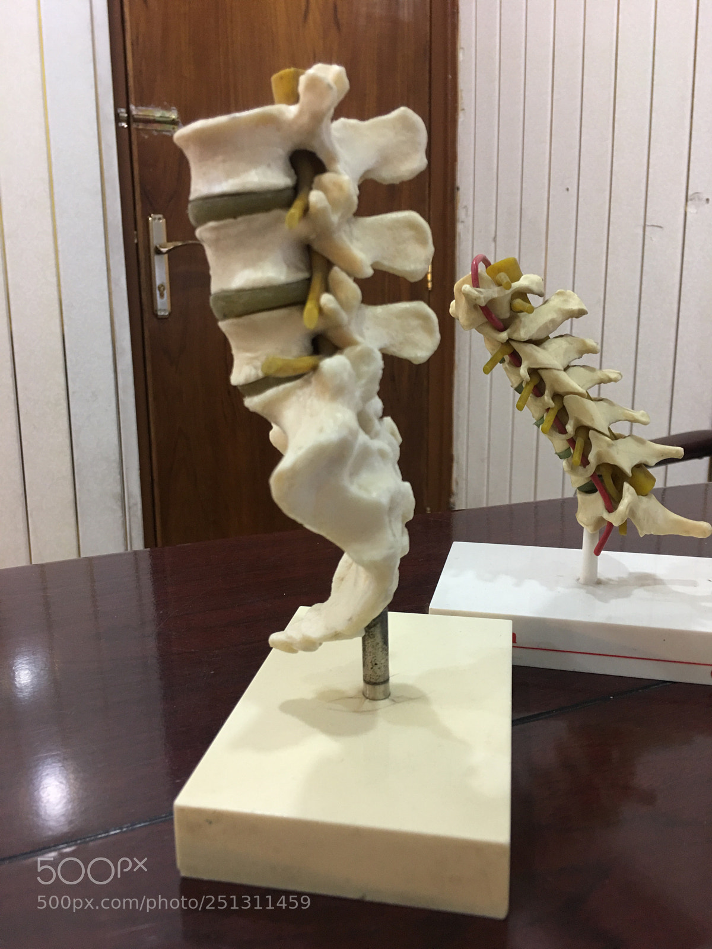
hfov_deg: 48.2
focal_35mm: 29
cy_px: 474
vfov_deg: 61.7
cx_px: 356
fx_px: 795
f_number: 2.2
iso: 64
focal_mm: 4.15
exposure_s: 1/17
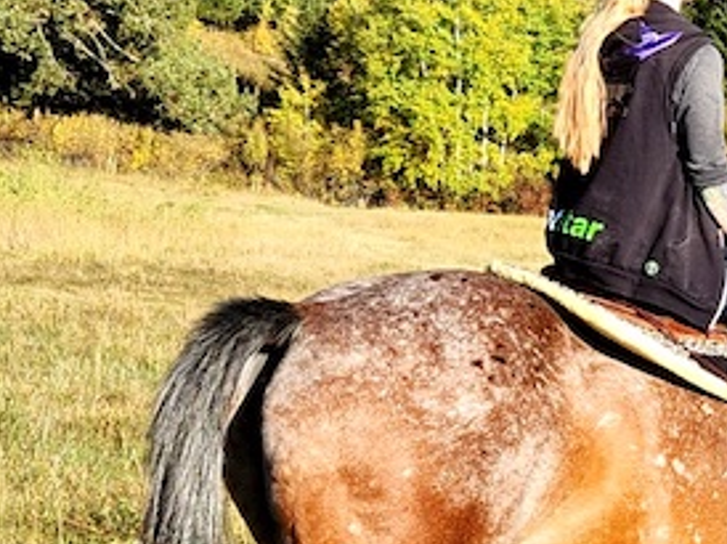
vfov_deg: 12.2
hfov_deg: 15.5
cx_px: 966
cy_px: 377
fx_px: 2539
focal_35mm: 121
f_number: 1.8
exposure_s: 1/833
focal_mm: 5.4
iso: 20
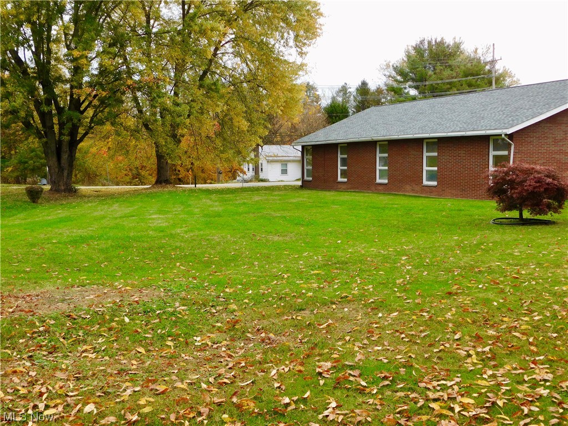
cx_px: 284
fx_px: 656
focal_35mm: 40
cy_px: 213
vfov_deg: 36.0
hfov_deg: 46.8
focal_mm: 7.1
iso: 125
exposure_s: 1/200
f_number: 3.6
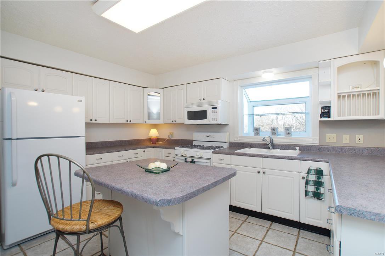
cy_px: 128
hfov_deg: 95.0
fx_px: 176
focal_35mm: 16
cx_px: 192
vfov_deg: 71.9
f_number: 4.5
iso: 250
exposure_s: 1/60
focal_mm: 11
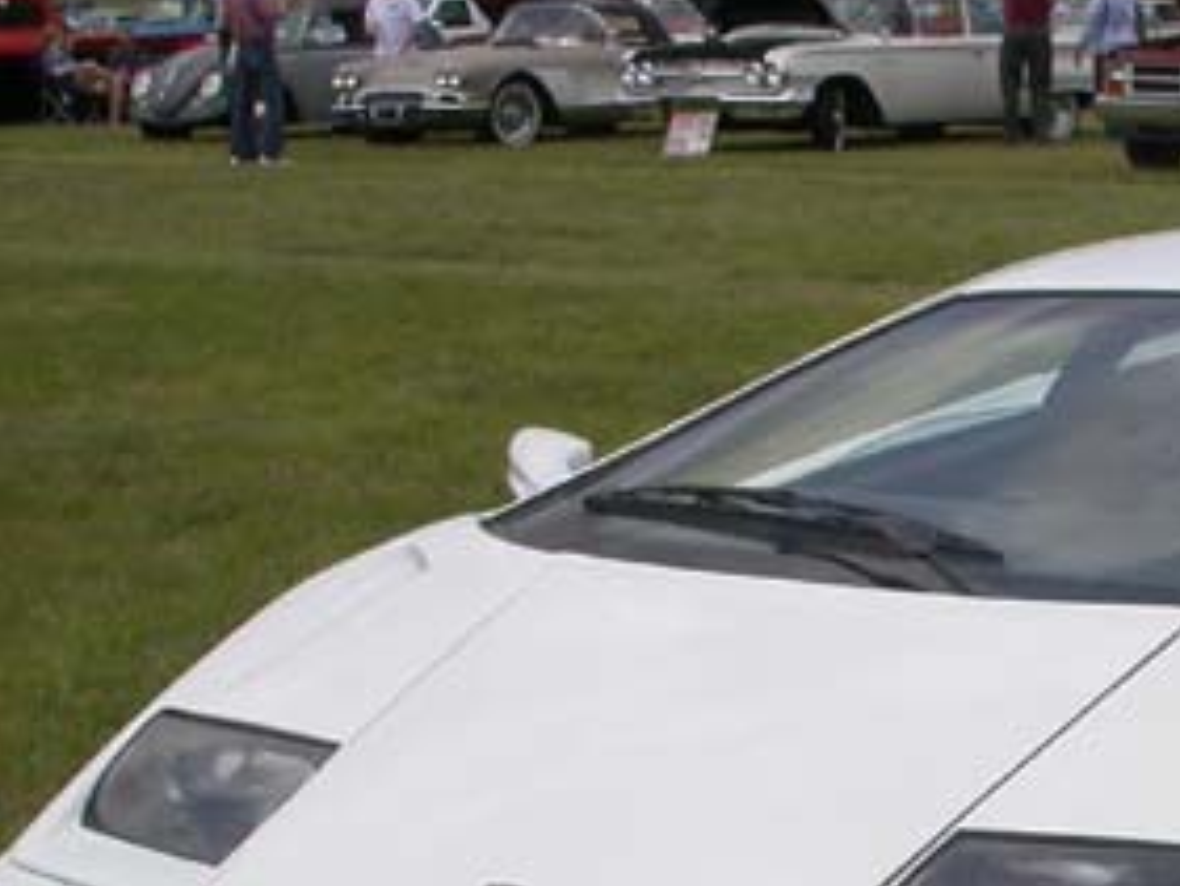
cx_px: 1205
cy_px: 739
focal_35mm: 108
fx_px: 3683
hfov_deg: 17.7
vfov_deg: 13.6
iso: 100
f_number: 7.5
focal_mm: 7.85
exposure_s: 1/562
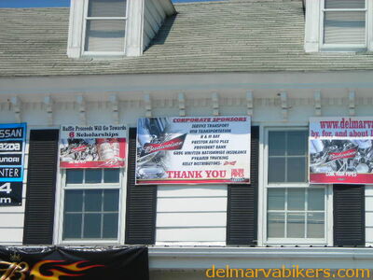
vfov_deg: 12.8
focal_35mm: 116
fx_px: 1250
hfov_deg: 17.0
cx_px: 186
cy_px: 140
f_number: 5.3
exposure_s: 1/476
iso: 50
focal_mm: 19.2
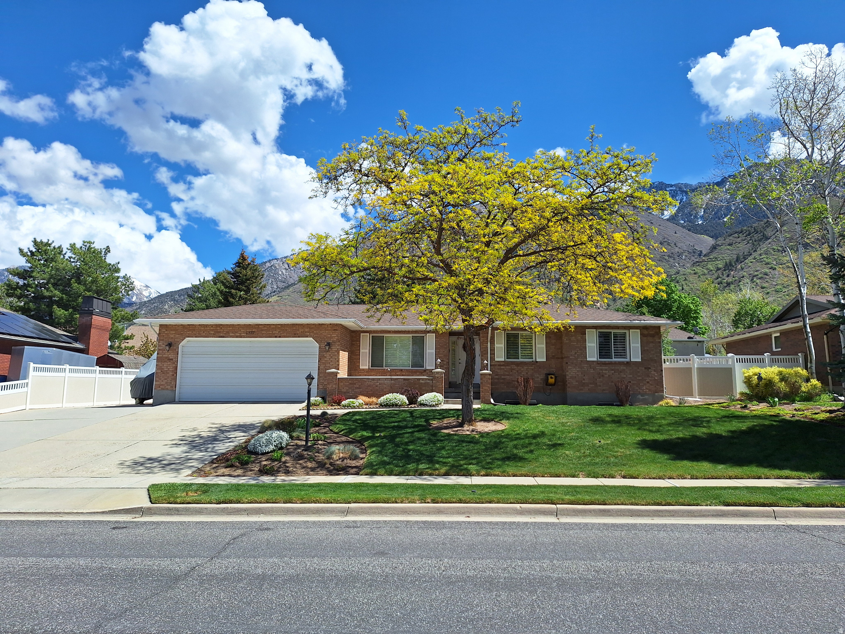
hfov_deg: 73.9
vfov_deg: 58.9
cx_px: 422
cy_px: 317
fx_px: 561
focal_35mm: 23
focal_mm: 5.54
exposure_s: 1/4098
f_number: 1.8
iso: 40
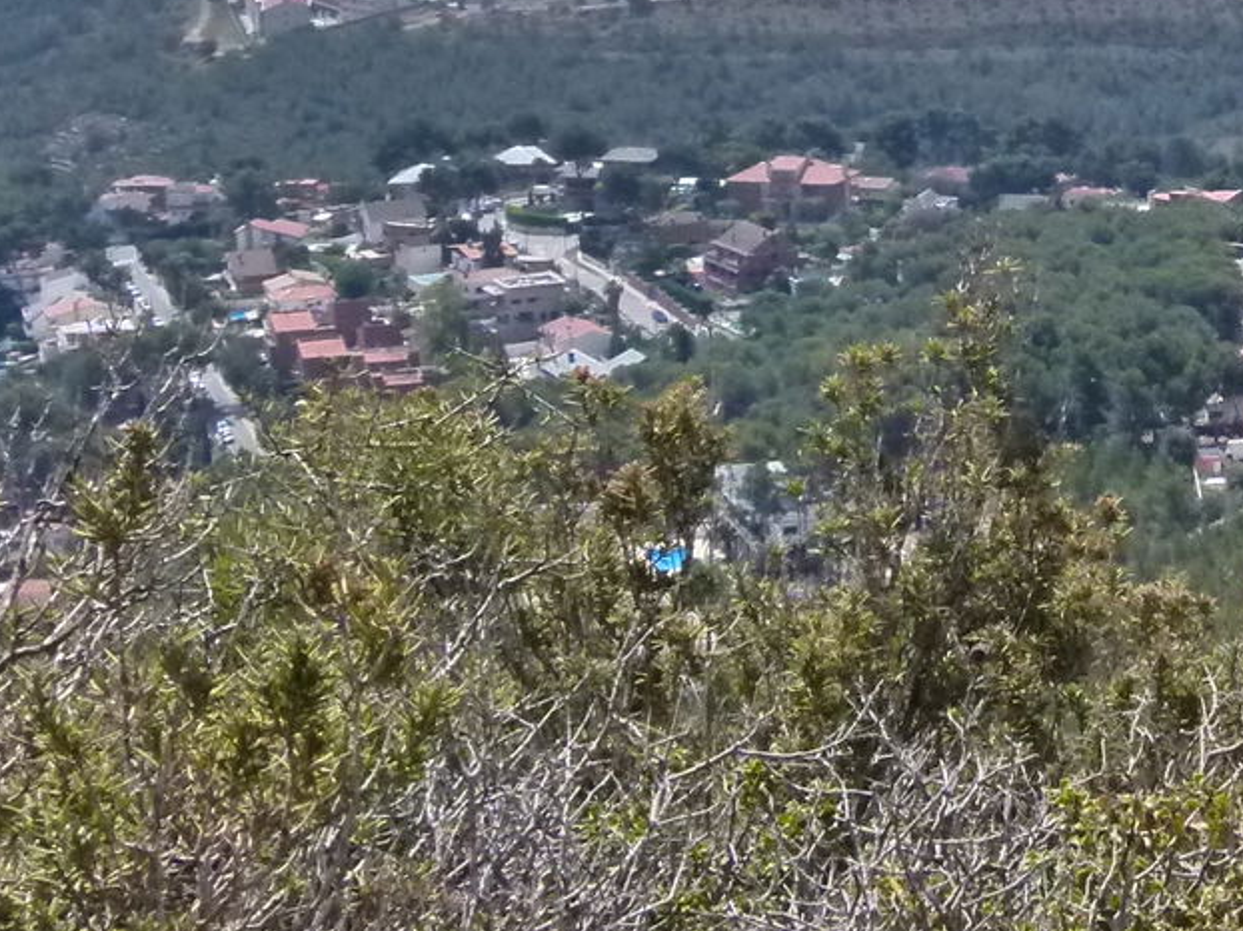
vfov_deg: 10.3
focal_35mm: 142
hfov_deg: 13.5
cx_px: 1491
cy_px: -30
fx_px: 5097
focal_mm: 8.3
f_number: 4
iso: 250
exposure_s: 1/1300
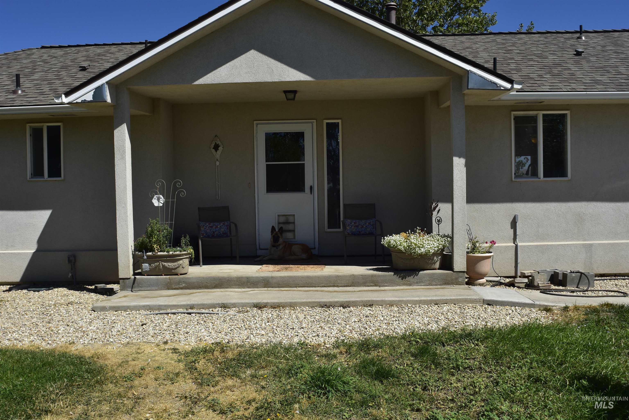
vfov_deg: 43.6
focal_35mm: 30
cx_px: 314
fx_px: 524
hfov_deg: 61.9
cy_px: 210
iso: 250
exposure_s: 1/500
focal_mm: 20
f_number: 11
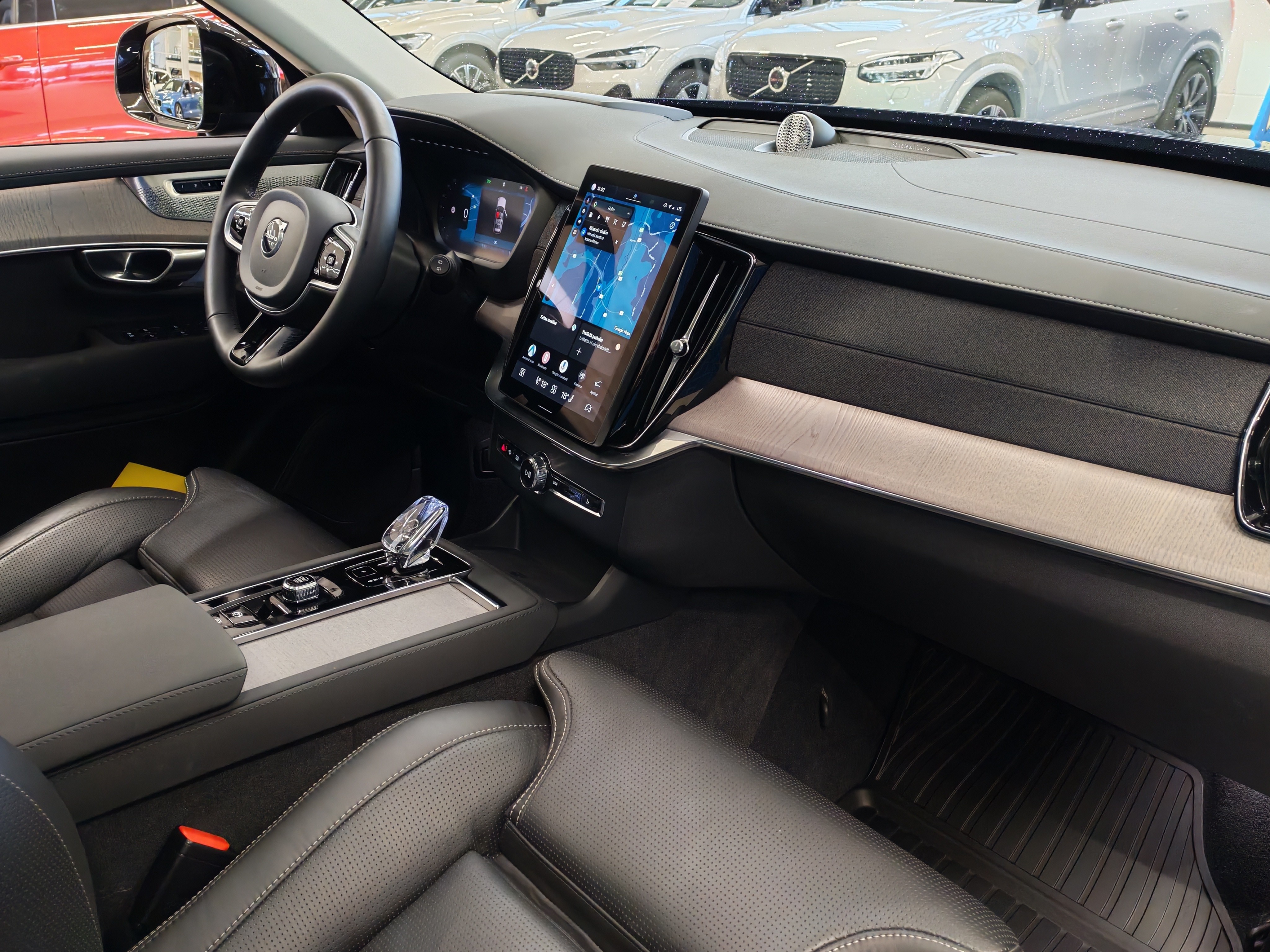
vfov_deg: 45.4
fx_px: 1137
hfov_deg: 58.4
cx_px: 635
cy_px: 476
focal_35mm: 31
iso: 847
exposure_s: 1/50
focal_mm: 6.12
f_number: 1.9
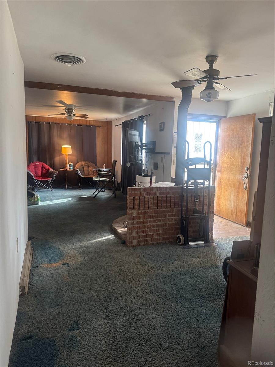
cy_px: 184
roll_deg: -0.9
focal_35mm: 24
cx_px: 138
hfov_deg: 56.8
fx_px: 254
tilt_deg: -6.7
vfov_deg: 71.6
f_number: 1.78
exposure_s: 1/60
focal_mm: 6.76
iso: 400
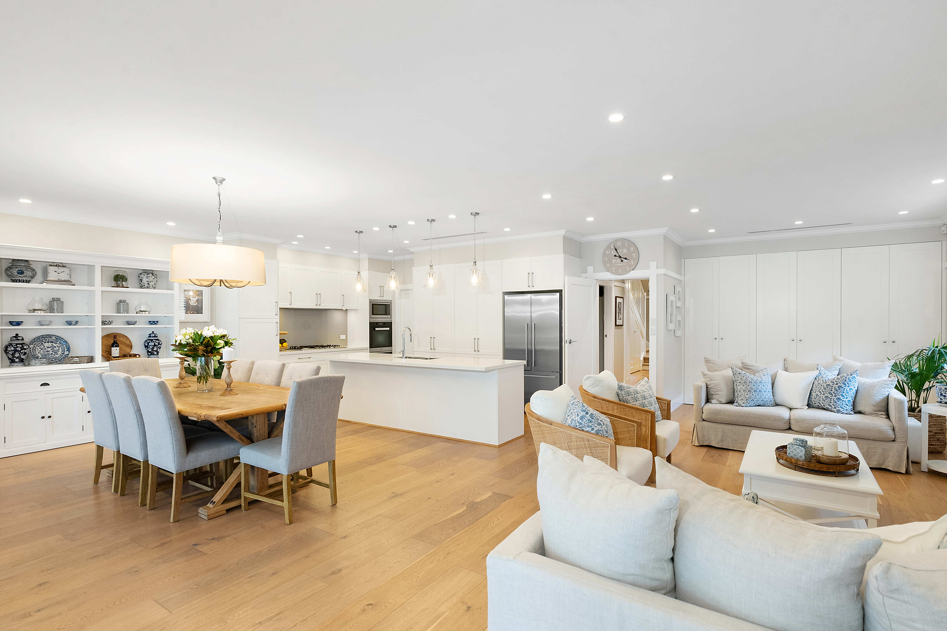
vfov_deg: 70.4
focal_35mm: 17
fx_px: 447
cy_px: 328
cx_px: 492
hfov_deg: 93.2
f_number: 10
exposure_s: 1/50
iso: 800
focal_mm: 16
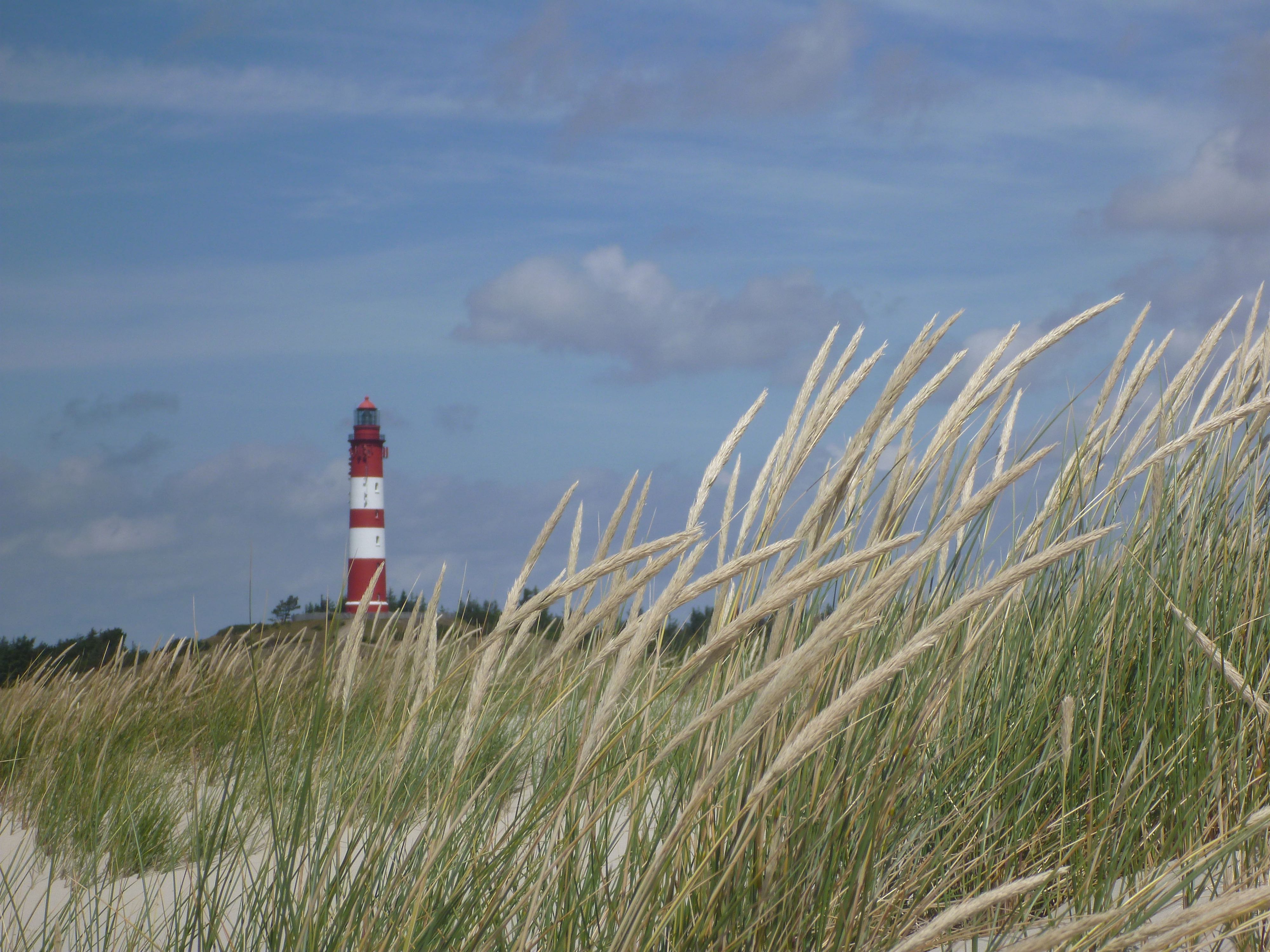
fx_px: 3412
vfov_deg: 15.9
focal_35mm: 93
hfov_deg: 21.1
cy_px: 476
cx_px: 635
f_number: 5.7
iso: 100
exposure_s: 1/800
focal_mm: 16.6
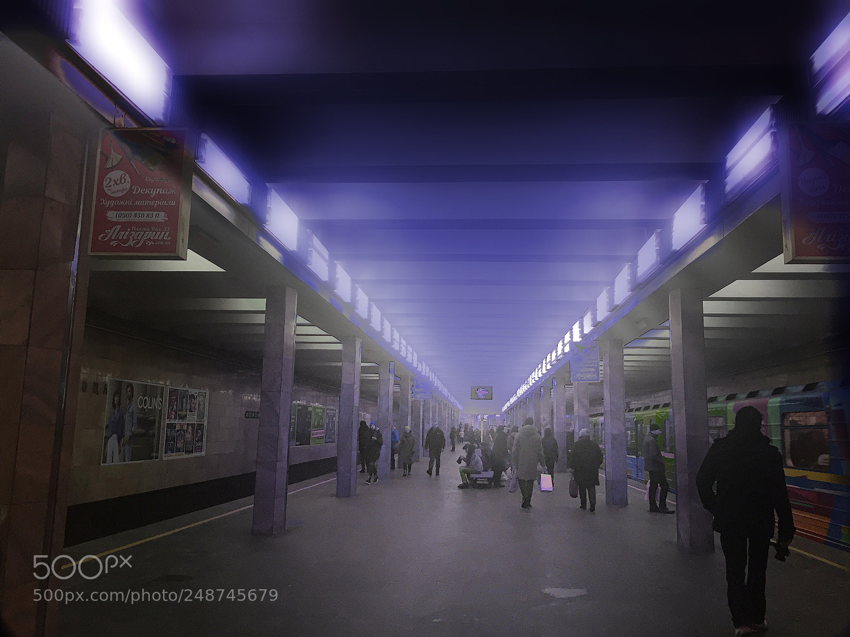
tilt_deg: +8.4
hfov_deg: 61.7
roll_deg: -1.8
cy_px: 318
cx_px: 425
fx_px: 712
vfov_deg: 48.2
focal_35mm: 29
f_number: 2.2
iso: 32
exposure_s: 1/33
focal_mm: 4.15
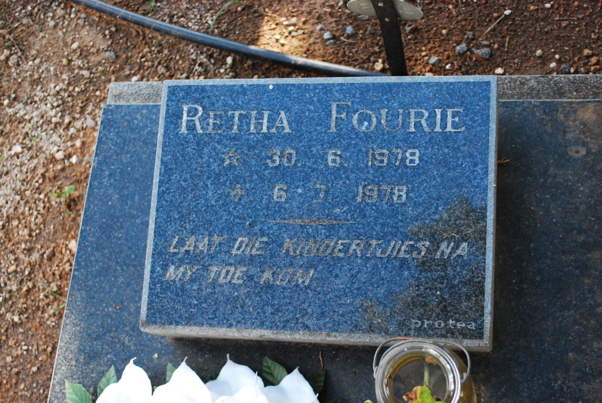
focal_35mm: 51
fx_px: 854
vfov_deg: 26.5
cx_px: 301
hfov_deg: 38.8
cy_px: 202
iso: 1600
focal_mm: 34
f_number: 5
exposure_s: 1/640
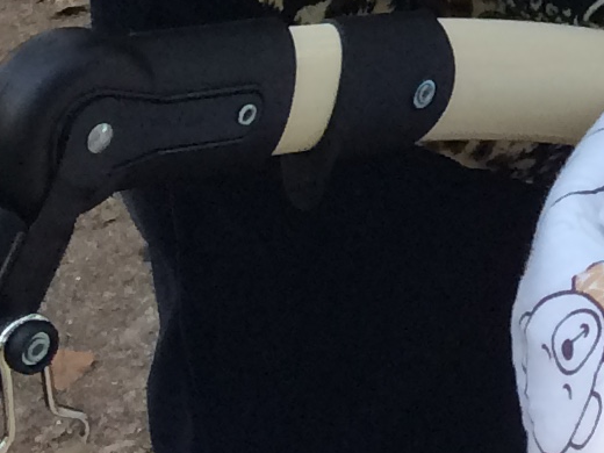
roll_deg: -1.5
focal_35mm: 182
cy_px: -841
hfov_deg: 10.1
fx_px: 3176
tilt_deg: -15.5
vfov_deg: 7.3
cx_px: 1162
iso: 40
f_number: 2.2
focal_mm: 4.15
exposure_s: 1/33
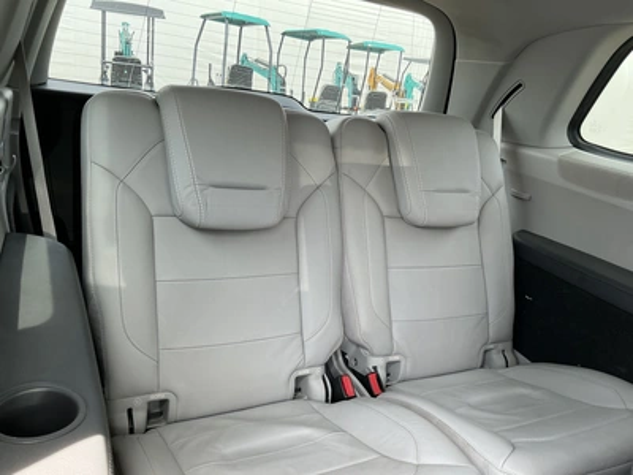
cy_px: 238
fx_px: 512
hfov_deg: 63.4
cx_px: 316
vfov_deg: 49.7
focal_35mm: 28
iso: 50
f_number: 1.8
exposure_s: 1/122
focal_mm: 3
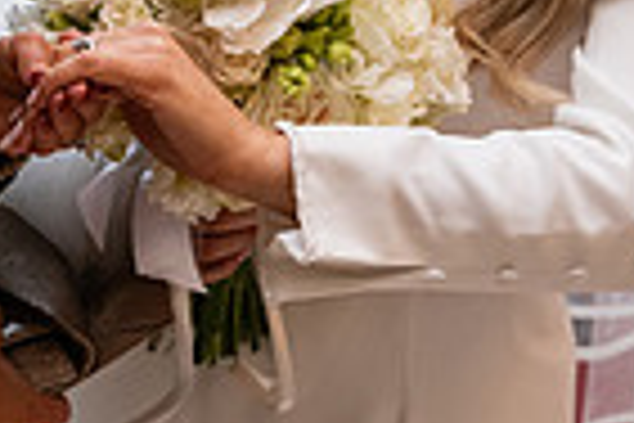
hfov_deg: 17.6
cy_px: -74
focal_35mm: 115
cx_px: 94
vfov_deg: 11.7
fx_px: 2025
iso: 640
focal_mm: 28
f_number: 3.5
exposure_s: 1/160
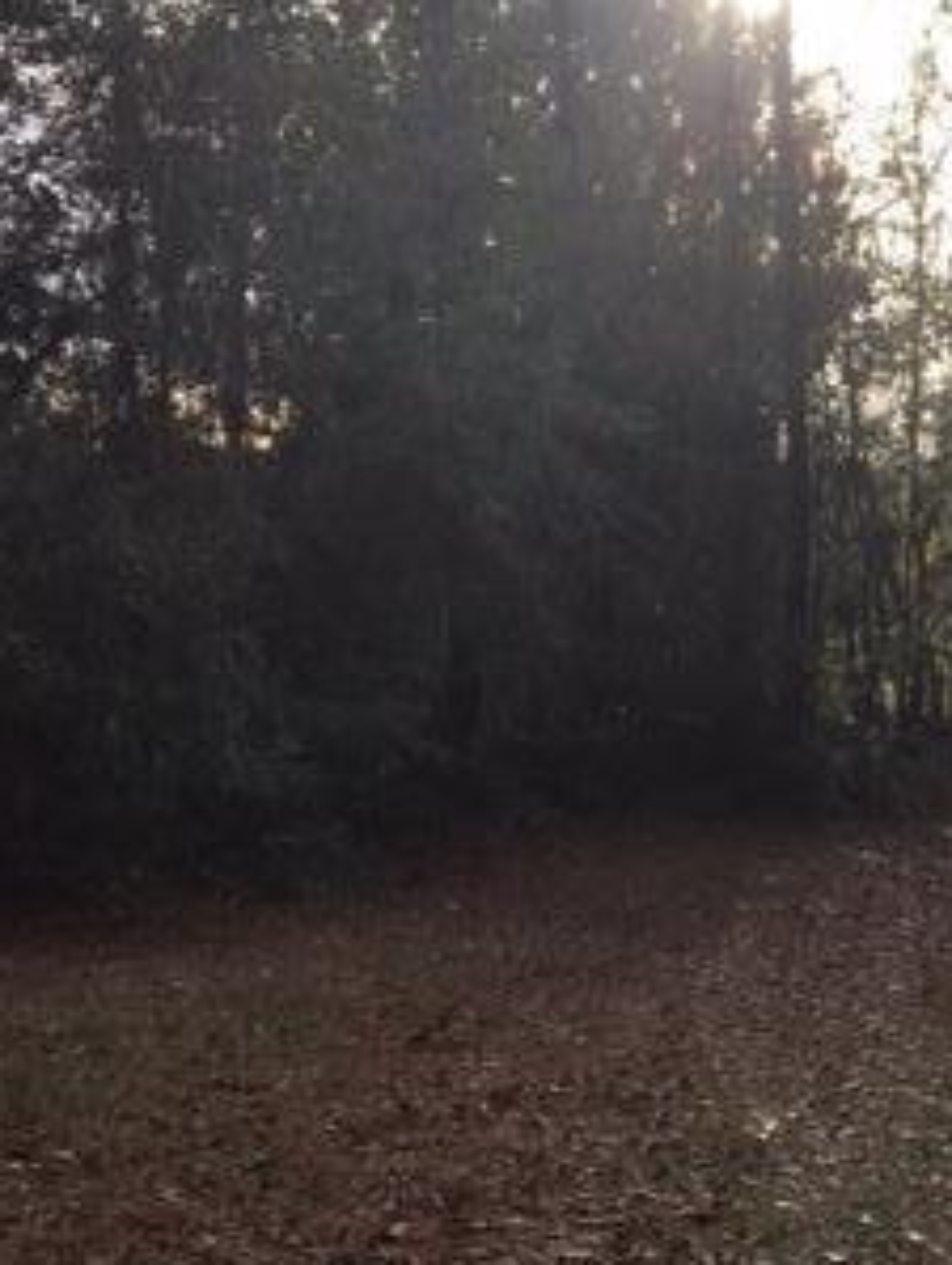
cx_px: 994
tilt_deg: -4.7
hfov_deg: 22.6
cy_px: 808
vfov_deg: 31.0
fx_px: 2269
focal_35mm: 62
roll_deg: +1.1
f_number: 2.2
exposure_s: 1/430
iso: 25
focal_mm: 4.15
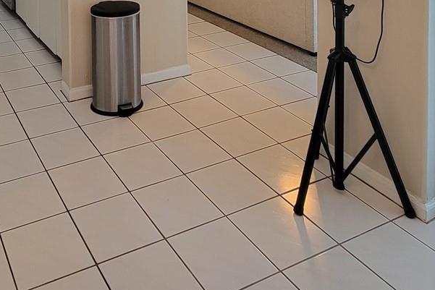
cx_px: 88
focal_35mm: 36
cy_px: -111
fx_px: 435
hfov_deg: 50.0
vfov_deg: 28.4
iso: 200
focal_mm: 2.2
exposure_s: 1/60
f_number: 2.2
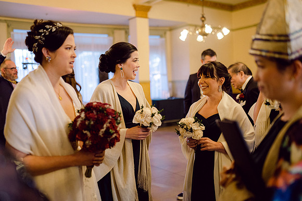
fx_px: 297
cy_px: 100
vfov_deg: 37.4
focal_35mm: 35
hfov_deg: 53.9
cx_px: 150
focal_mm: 35
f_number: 1.8
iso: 1000
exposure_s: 1/200
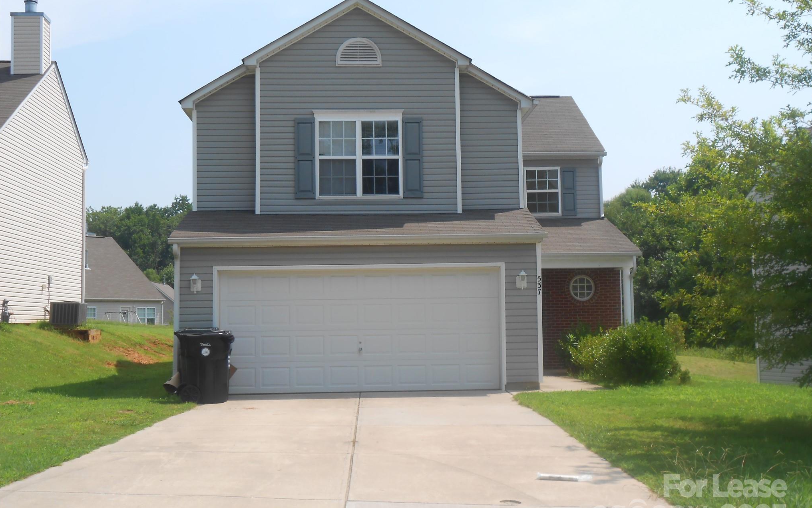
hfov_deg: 42.6
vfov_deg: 27.4
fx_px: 1040
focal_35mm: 47
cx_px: 408
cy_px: 242
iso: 80
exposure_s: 1/640
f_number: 4.5
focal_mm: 7.8
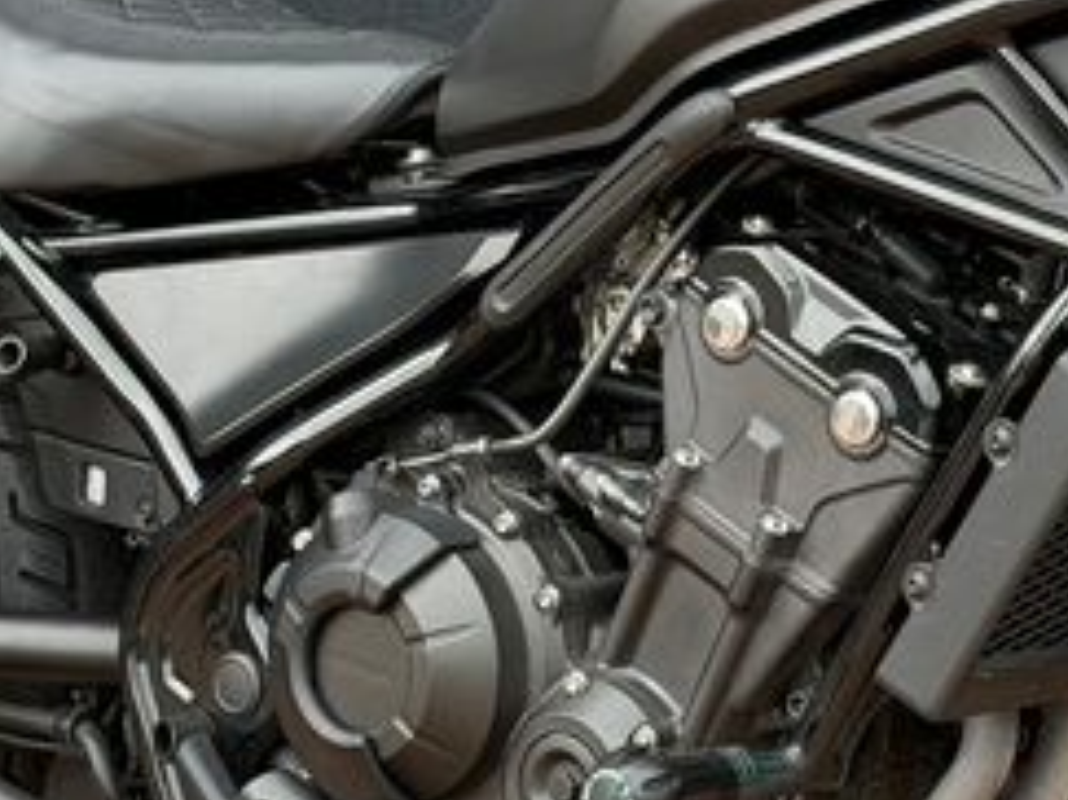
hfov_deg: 12.5
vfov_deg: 9.4
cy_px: 523
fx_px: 4872
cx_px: 699
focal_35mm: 158
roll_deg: +0.6
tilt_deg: -15.8
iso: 80
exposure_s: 1/246
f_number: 1.78
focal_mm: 6.76
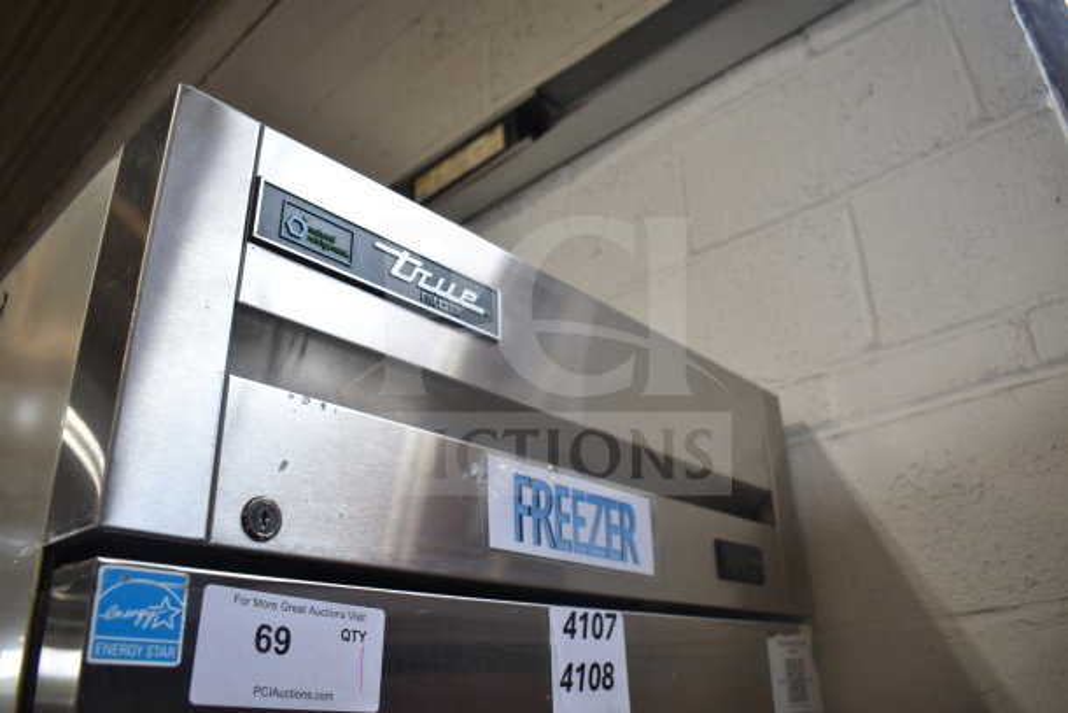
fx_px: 801
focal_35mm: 27
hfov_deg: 67.4
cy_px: 356
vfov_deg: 48.0
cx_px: 534
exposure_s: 1/60
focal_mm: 18
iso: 200
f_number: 4
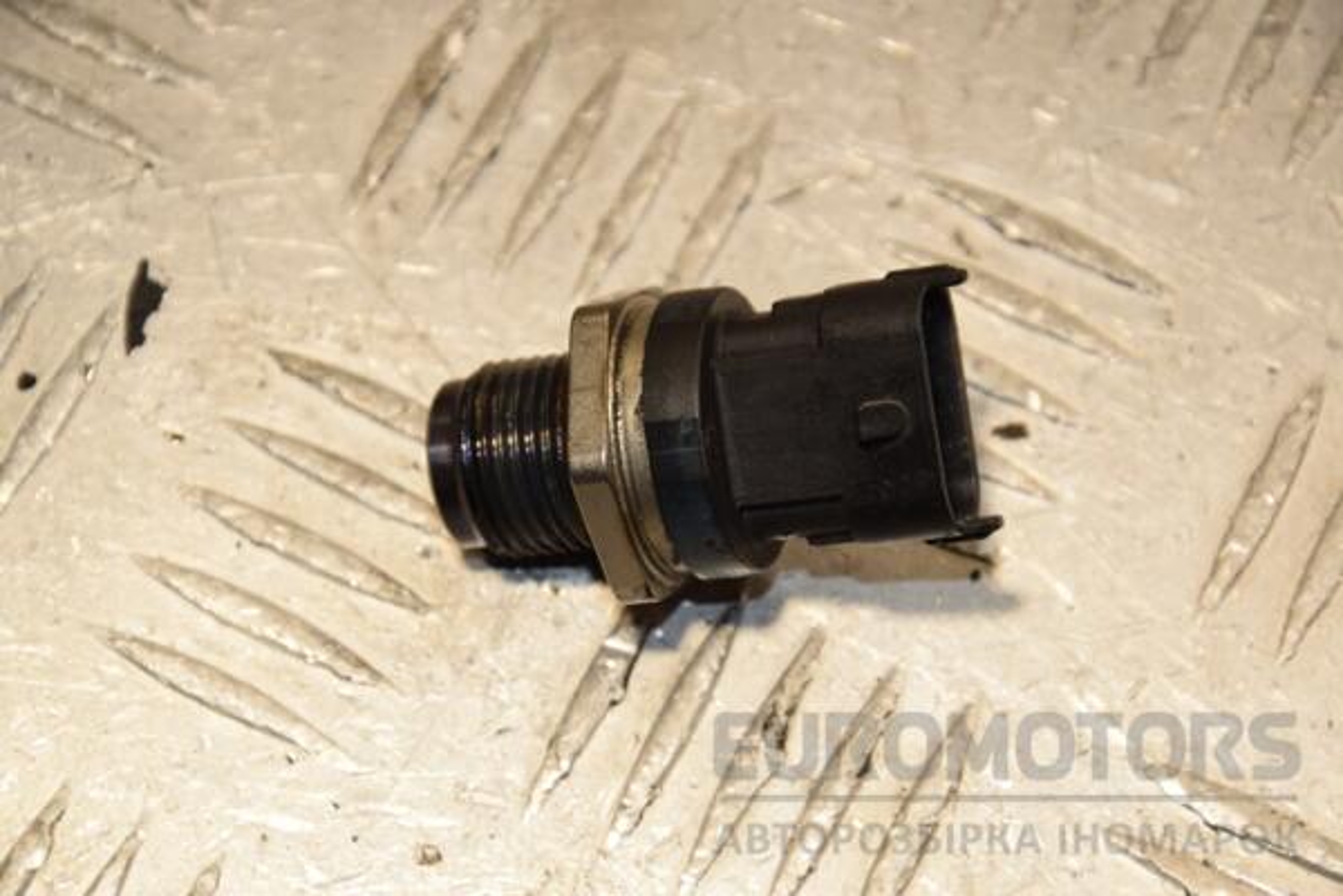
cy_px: 448
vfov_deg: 8.7
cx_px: 672
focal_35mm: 158
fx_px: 5875
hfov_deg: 13.0
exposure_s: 1/200
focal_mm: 105
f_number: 8
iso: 800
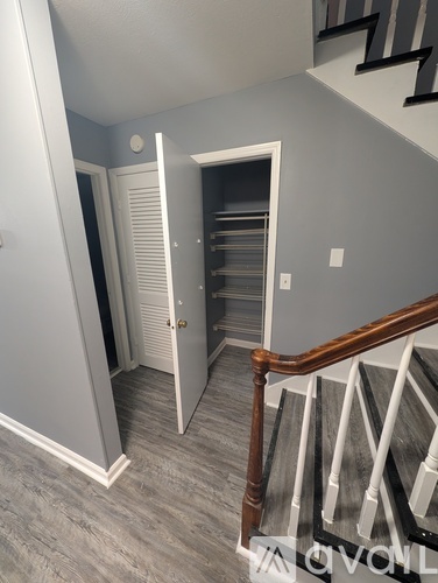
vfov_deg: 110.5
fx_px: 202
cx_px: 219
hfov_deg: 94.6
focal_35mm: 12
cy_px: 292
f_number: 1.7
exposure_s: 1/60
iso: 252
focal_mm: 2.02
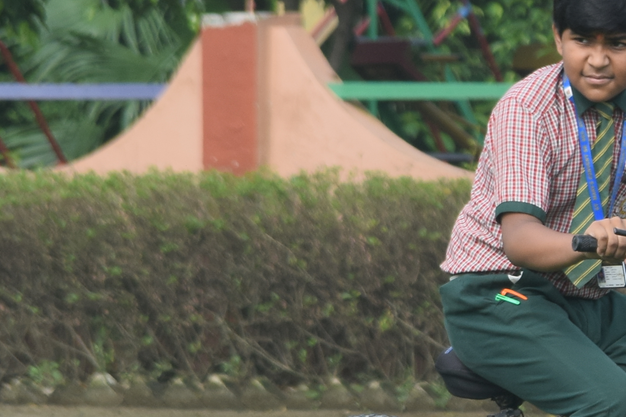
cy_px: 327
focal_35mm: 1137
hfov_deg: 1.8
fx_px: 19768
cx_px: 990
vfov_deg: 1.2
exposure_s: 1/320
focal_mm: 200
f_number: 9
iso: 200
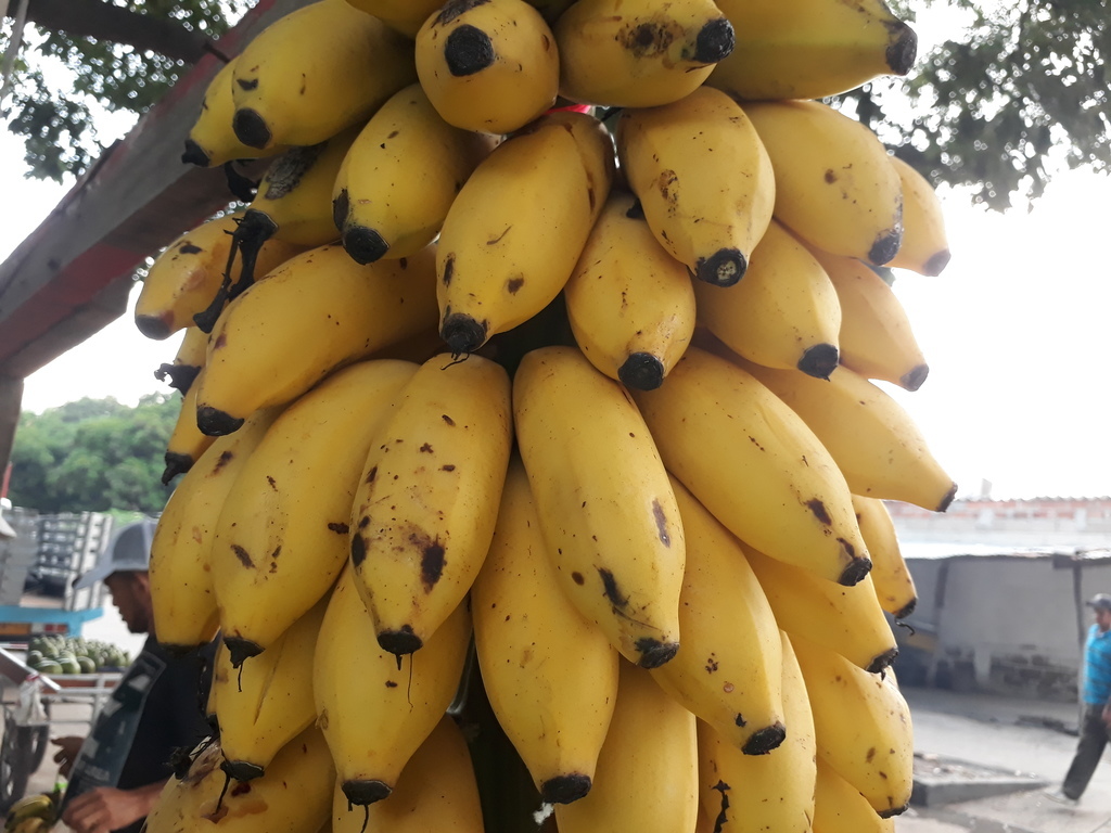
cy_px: 416
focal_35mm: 27
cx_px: 556
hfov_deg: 65.3
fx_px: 867
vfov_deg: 51.4
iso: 80
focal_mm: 3.6
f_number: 1.9
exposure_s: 1/30
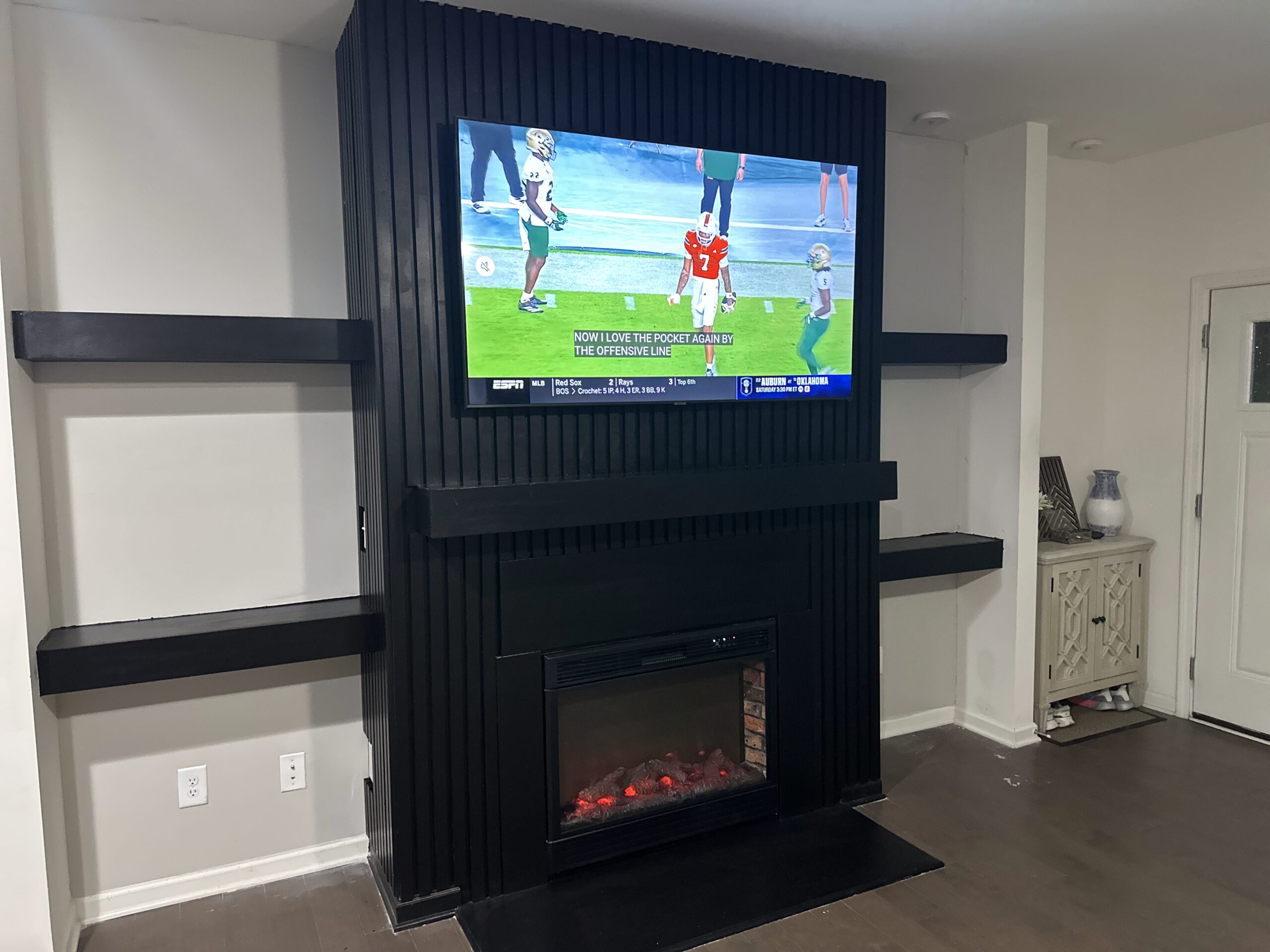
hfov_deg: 71.6
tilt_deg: -4.6
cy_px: 476
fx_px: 881
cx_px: 635
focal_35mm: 24
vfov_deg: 56.8
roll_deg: +1.7
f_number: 1.78
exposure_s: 1/60
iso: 800
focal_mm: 6.86
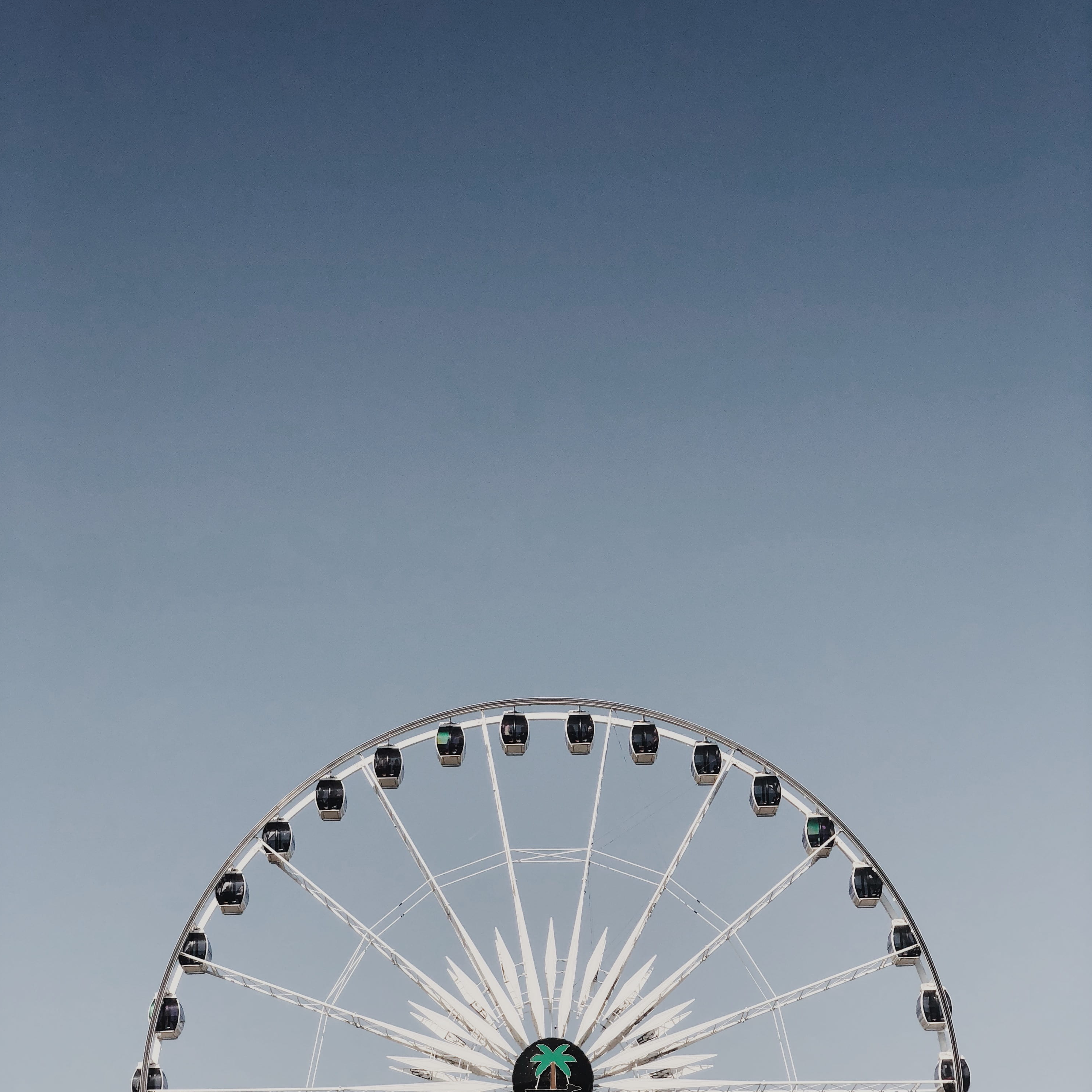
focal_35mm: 62
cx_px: 543
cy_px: 464
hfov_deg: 27.7
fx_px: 2213
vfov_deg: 27.7
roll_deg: +0.6
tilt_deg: +26.4
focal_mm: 6
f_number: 2.4
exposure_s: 1/1567
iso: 16
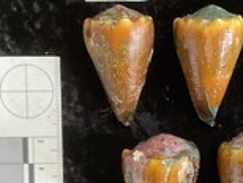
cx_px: 222
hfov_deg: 28.1
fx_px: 464
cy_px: 154
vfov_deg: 21.9
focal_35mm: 66
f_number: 1.8
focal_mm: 3
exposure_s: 1/60
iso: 160
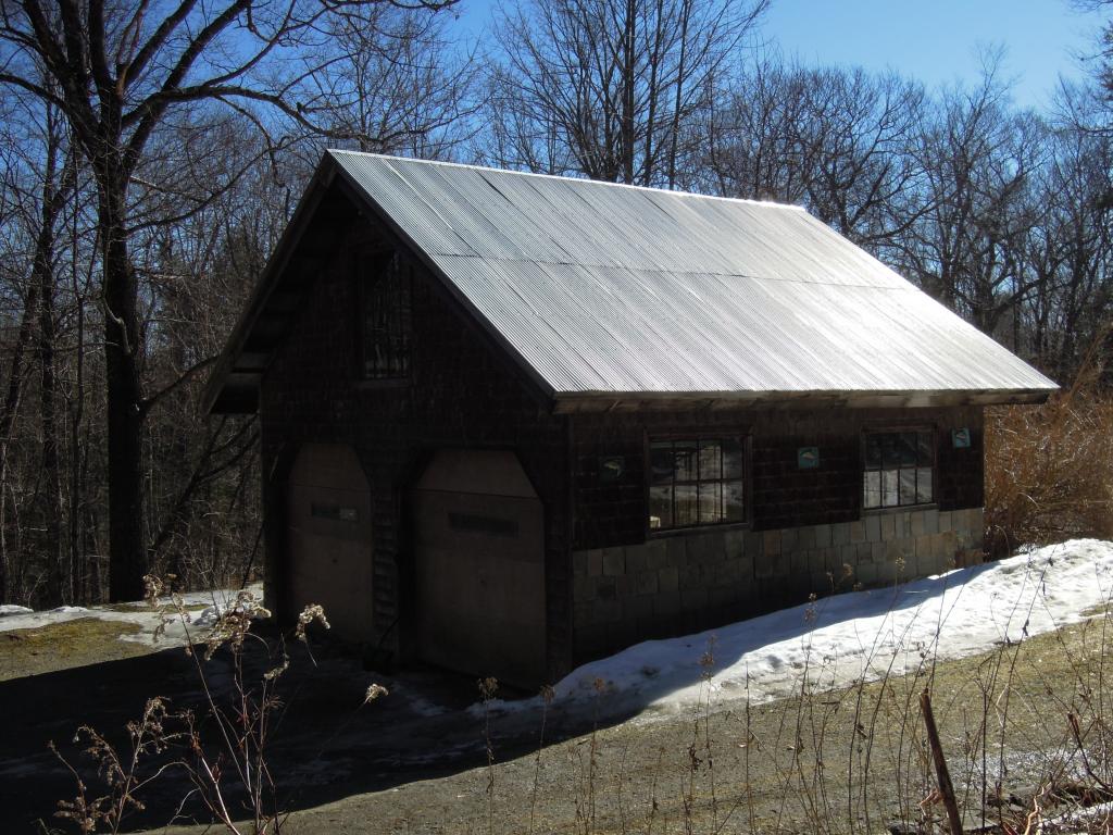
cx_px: 556
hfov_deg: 46.8
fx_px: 1286
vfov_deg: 36.0
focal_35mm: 40
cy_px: 418
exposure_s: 1/1600
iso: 160
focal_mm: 7.2
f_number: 4.1
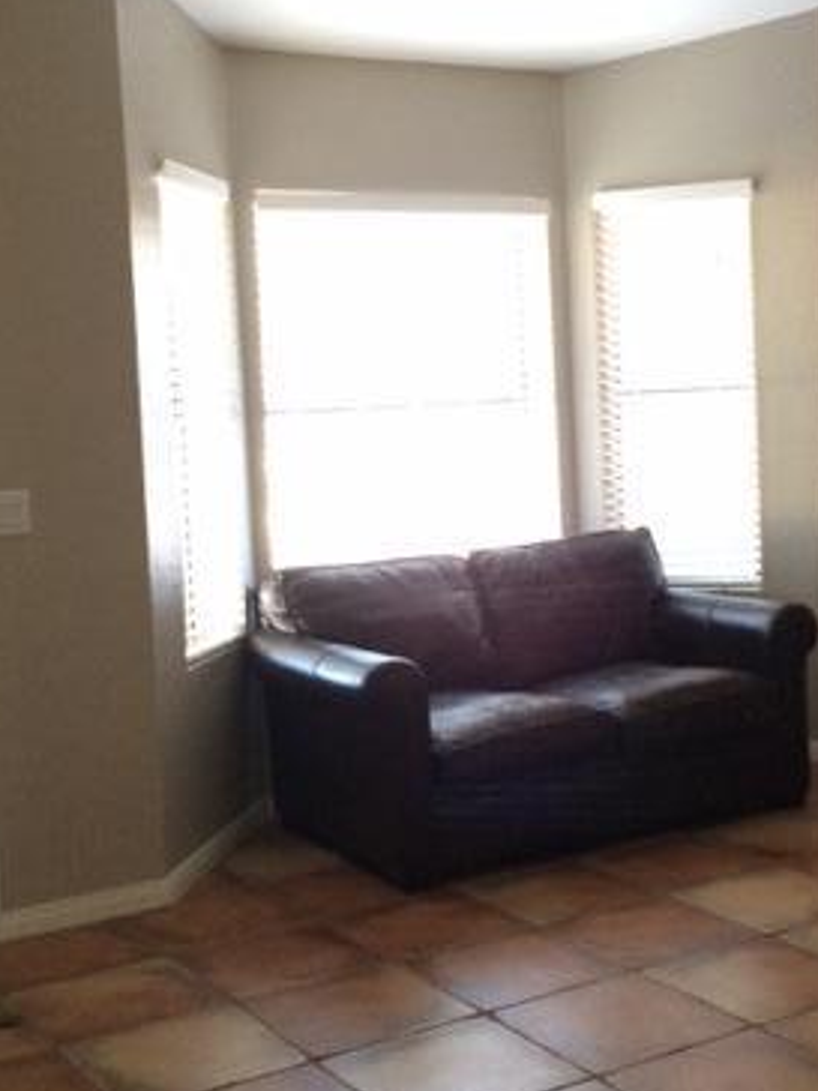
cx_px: 452
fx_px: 1607
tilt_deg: -4.1
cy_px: 489
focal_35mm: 51
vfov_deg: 37.5
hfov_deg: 28.5
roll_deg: +2.6
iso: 250
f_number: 2.2
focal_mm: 4.15
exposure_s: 1/30
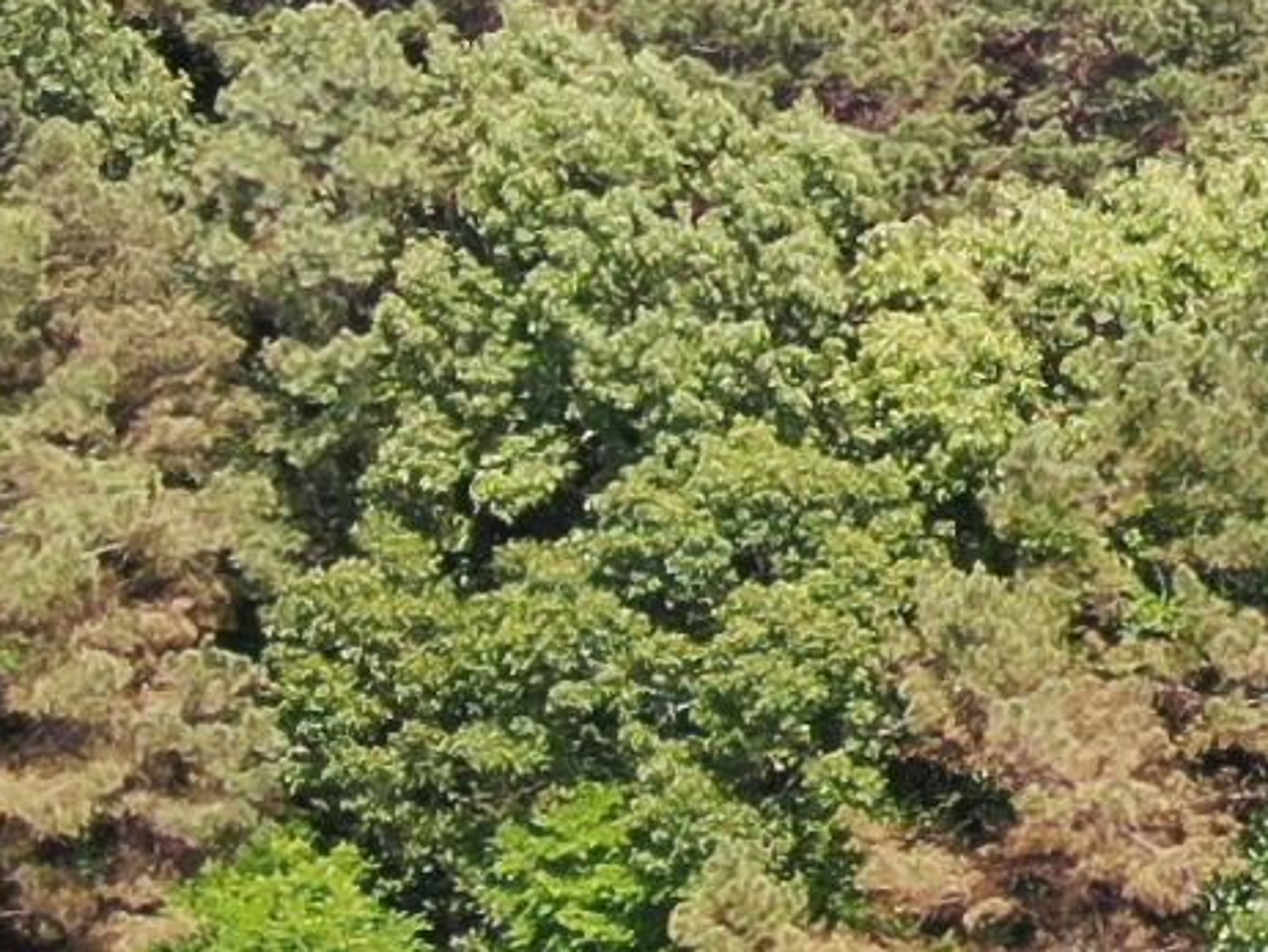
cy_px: -173
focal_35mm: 253
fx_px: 9272
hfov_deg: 7.6
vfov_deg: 5.9
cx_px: 2116
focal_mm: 6.63
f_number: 3.4
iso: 100
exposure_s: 1/320
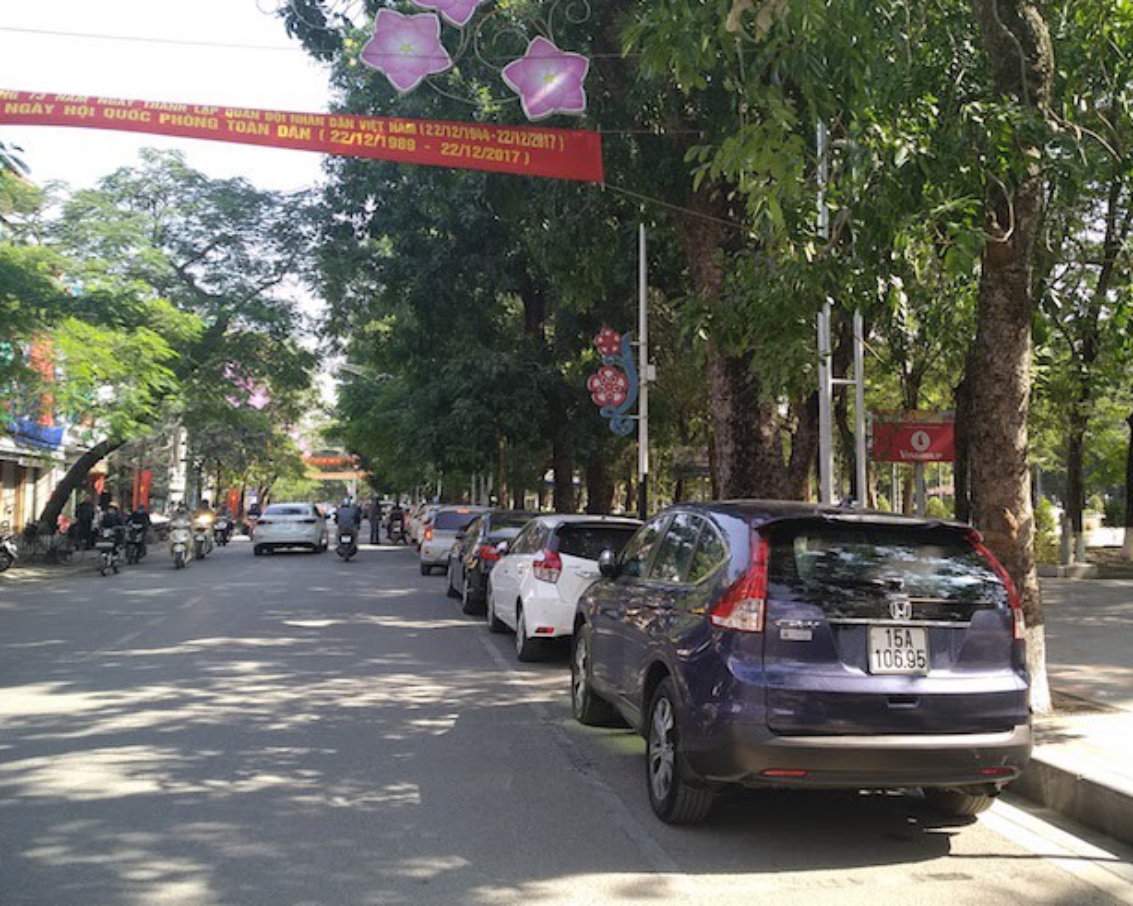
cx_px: 698
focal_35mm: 28
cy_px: 410
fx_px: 939
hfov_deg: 61.5
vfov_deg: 51.4
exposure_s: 1/180
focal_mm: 3.81
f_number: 2.2
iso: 100
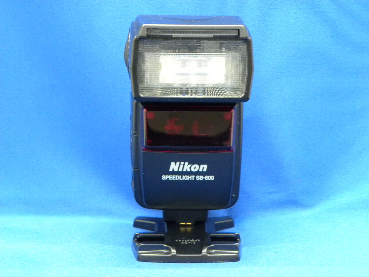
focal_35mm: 85
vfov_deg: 17.4
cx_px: 184
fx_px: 906
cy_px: 138
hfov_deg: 23.0
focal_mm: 15.1
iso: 400
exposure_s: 1/18.6
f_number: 4
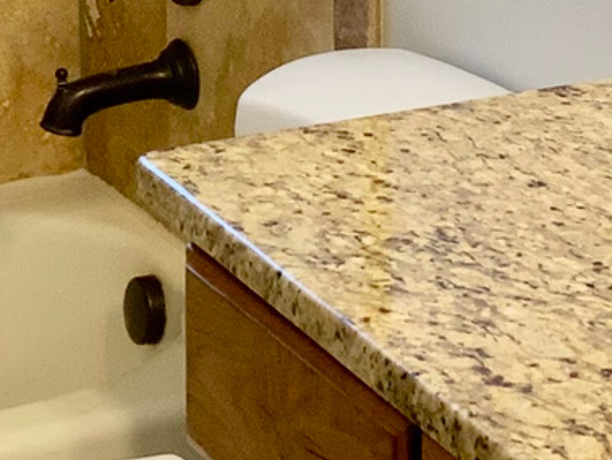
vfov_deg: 9.1
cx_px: 332
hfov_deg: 12.6
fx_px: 2777
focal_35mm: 157
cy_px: -342
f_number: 1.8
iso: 50
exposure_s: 1/60
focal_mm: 3
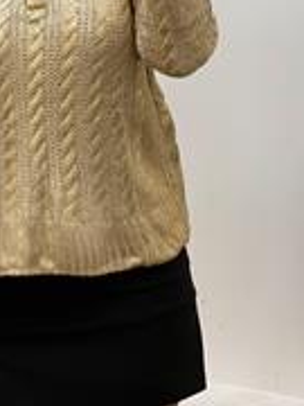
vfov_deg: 16.2
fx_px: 1393
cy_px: 8
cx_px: 77
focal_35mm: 119
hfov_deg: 12.4
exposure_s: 1/100
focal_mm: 6
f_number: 2
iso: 80
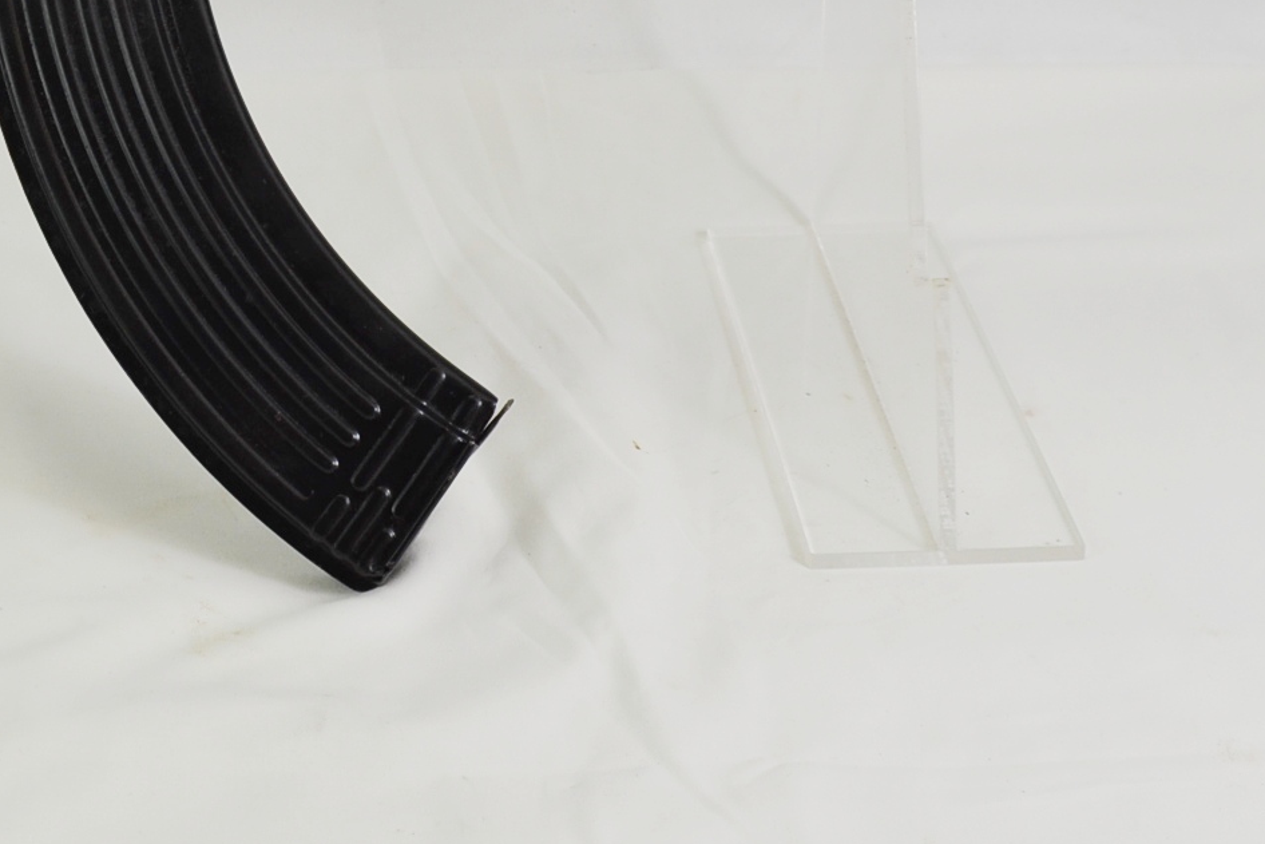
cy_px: -80
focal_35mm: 78
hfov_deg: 25.2
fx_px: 2741
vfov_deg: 17.0
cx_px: 136
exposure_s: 1/125
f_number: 5.6
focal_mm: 20
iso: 280
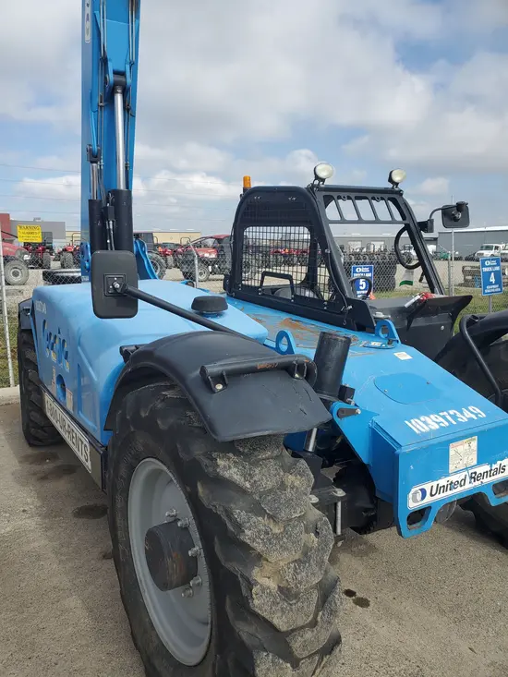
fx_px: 509
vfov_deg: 67.3
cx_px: 254
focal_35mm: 26
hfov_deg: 53.1
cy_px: 338
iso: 50
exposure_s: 1/1297
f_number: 2.4
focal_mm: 4.3
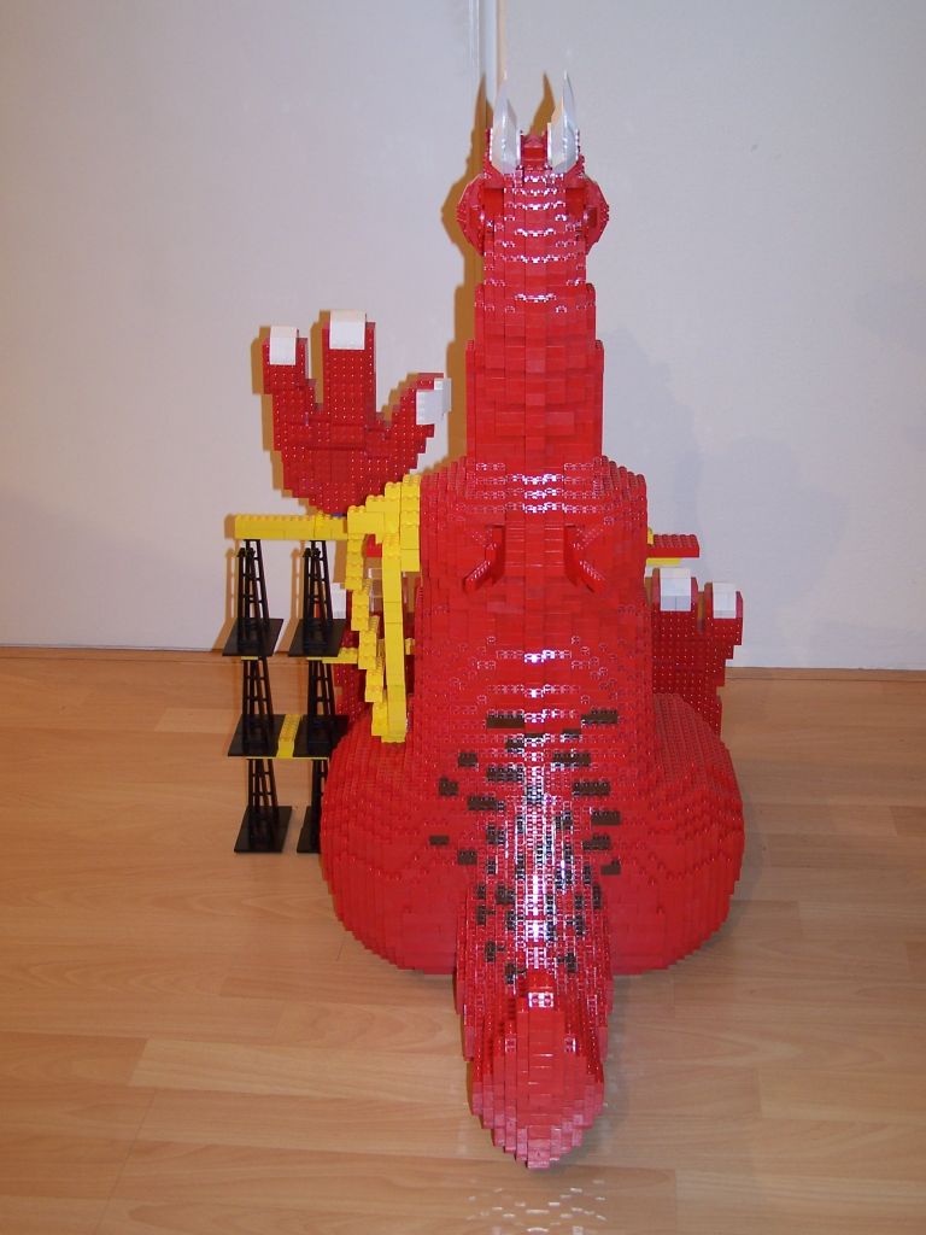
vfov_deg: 39.7
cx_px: 463
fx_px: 1712
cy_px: 618
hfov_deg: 30.3
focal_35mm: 48
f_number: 3
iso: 80
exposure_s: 1/2
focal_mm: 8
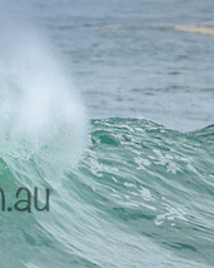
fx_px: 16162
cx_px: -83
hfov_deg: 0.8
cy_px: 182
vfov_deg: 0.9
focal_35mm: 2040
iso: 2000
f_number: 11
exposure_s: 1/2500
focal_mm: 800
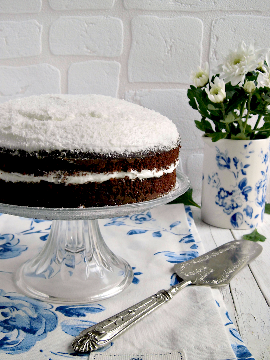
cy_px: 180
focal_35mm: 47
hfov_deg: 30.9
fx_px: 489
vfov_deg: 40.4
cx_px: 135
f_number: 3.4
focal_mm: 8.3
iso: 100
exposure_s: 1/60
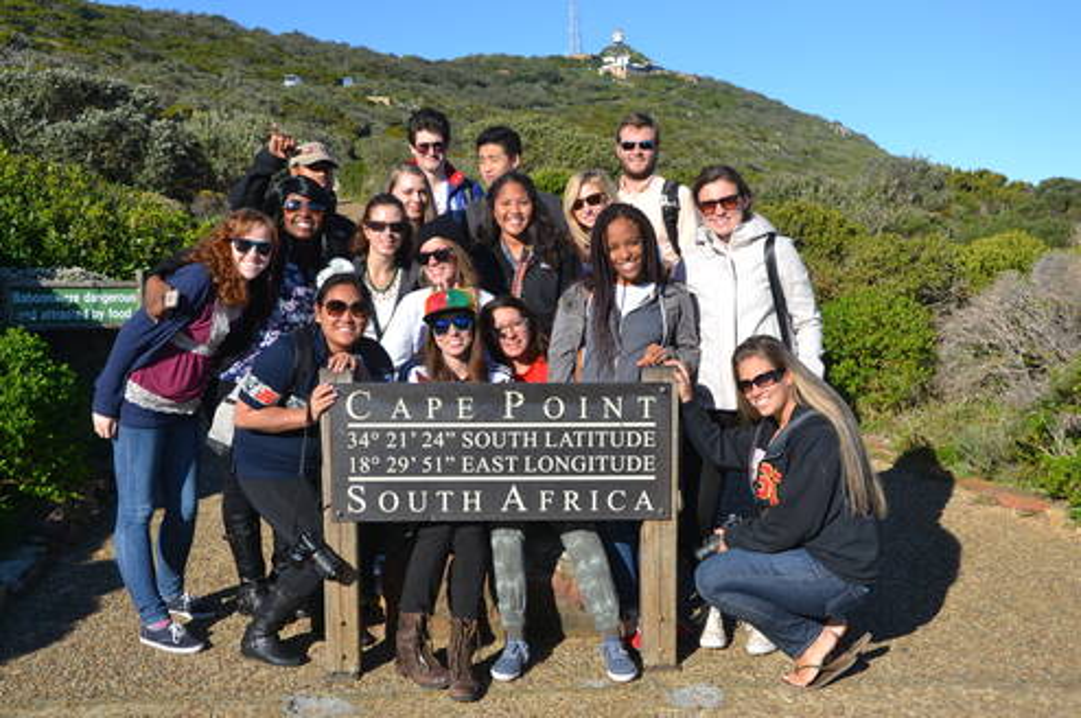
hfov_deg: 43.7
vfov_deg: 29.8
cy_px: 359
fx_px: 1349
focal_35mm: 45
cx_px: 540
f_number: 8
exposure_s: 1/250
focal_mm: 30
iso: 100
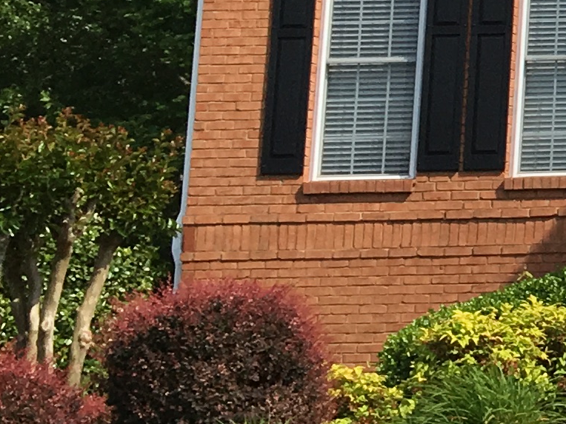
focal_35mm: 153
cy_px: -193
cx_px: 1394
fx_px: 2502
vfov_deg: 9.5
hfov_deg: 10.8
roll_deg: +2.2
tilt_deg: +11.0
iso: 25
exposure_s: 1/1538
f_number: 2.2
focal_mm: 4.15
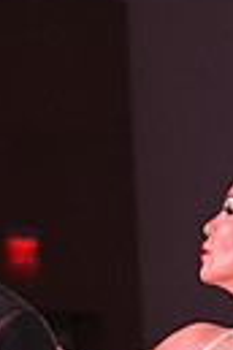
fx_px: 3699
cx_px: 112
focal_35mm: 381
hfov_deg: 3.6
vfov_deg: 5.3
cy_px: 616
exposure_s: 1/200
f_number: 5
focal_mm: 85
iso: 1000
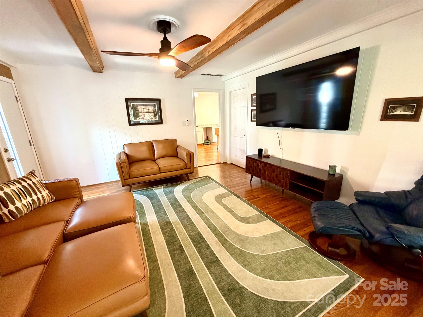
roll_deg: +2.2
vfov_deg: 85.7
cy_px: 158
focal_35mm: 14
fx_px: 171
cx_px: 212
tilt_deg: -14.7
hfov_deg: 102.1
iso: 640
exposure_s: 1/59
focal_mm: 2.22
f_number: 2.2
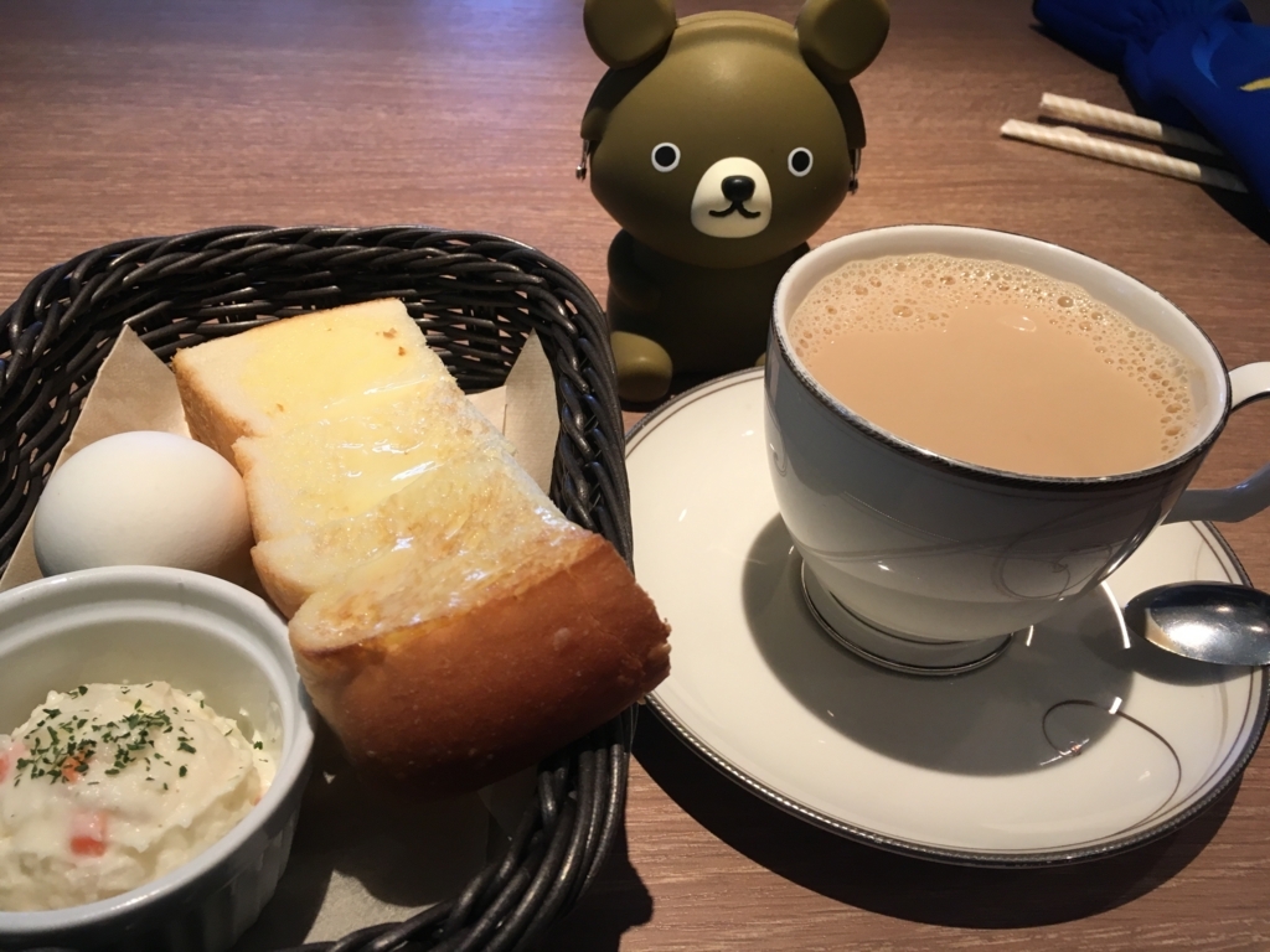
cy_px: 476
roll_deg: -3.7
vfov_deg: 48.2
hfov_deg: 61.7
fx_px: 1064
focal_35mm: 29
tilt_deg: -41.6
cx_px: 635
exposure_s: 1/30
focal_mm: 4.15
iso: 40
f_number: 2.2
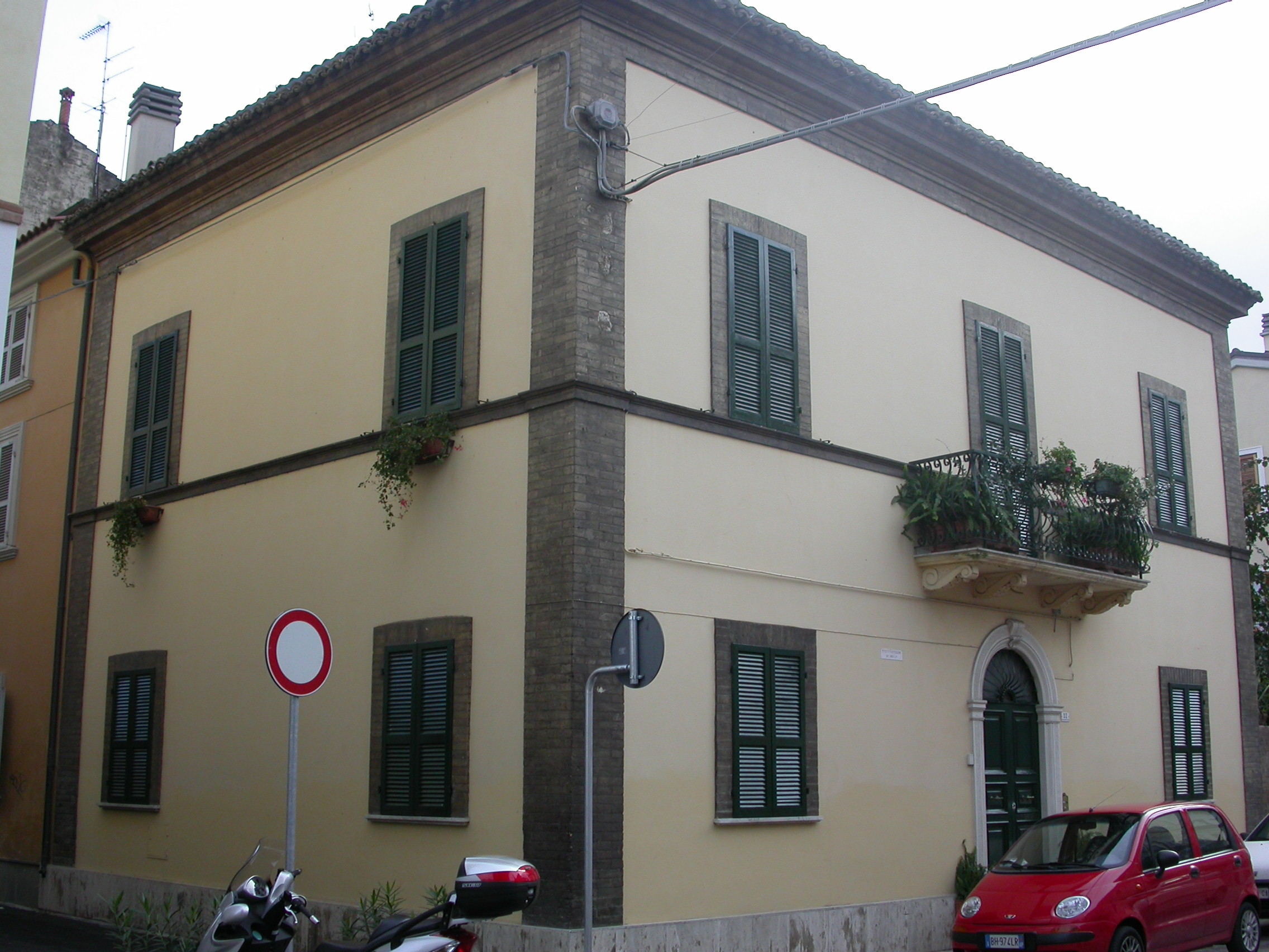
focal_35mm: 38
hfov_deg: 49.0
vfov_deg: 37.7
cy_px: 476
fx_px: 1393
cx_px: 634
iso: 100
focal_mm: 7.85
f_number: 4.7
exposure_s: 1/157
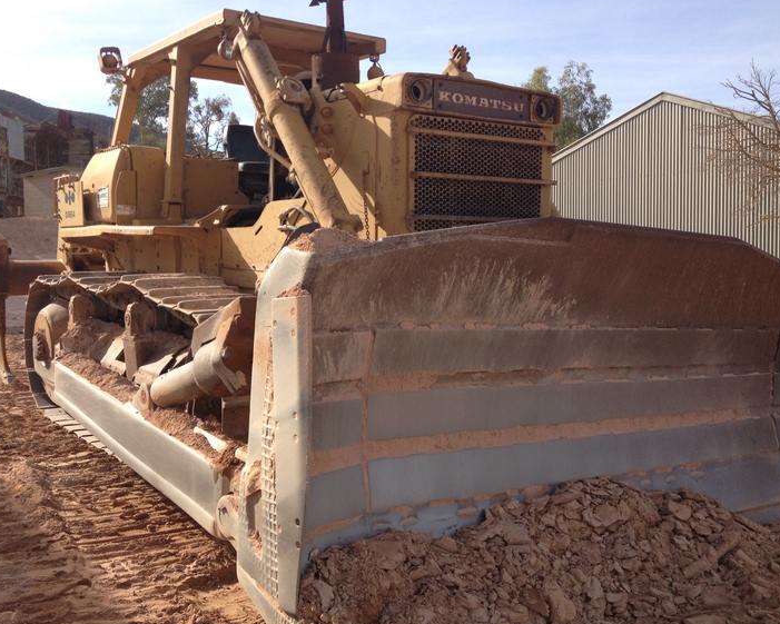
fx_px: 900
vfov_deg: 38.2
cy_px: 307
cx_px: 377
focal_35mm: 39
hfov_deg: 46.8
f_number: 2.4
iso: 64
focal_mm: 4.28
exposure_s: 1/1175
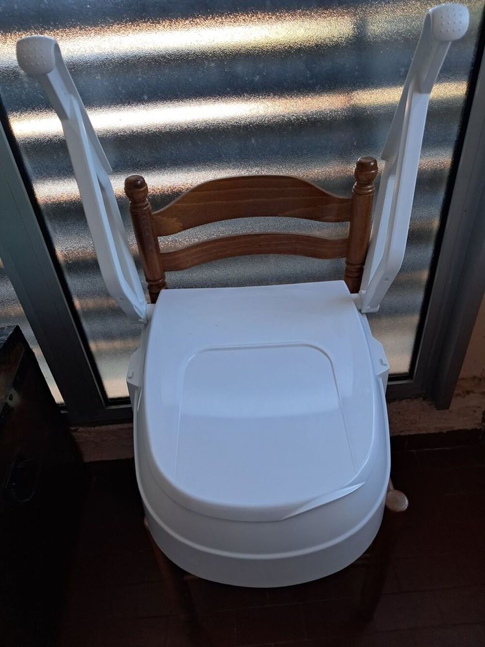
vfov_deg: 65.3
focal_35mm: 27
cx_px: 242
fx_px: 504
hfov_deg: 51.4
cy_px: 324
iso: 80
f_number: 1.8
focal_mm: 4
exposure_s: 1/50
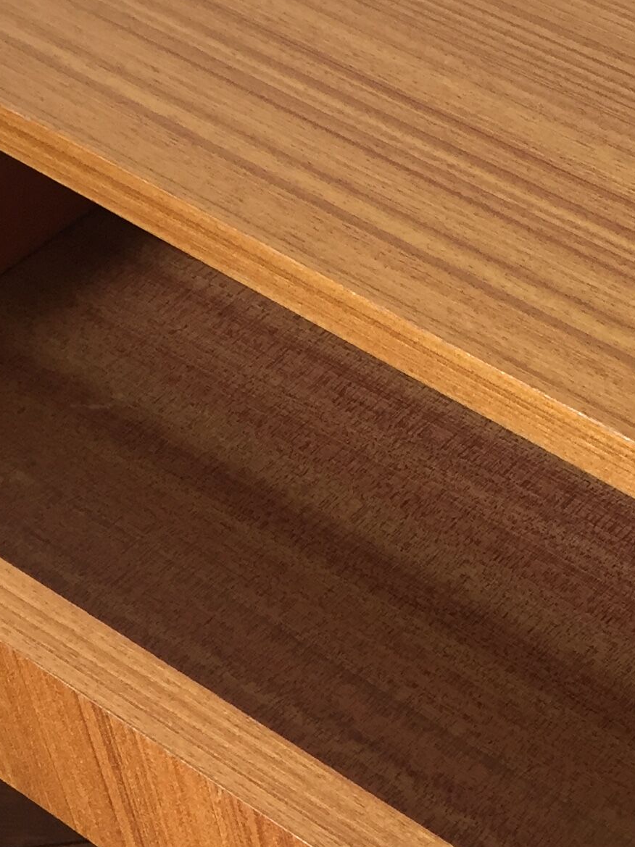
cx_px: 545
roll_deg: -0.9
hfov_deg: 18.0
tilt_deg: -44.5
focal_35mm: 81
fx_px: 1982
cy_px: 543
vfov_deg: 24.0
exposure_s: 1/33
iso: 100
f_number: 2.2
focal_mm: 4.15
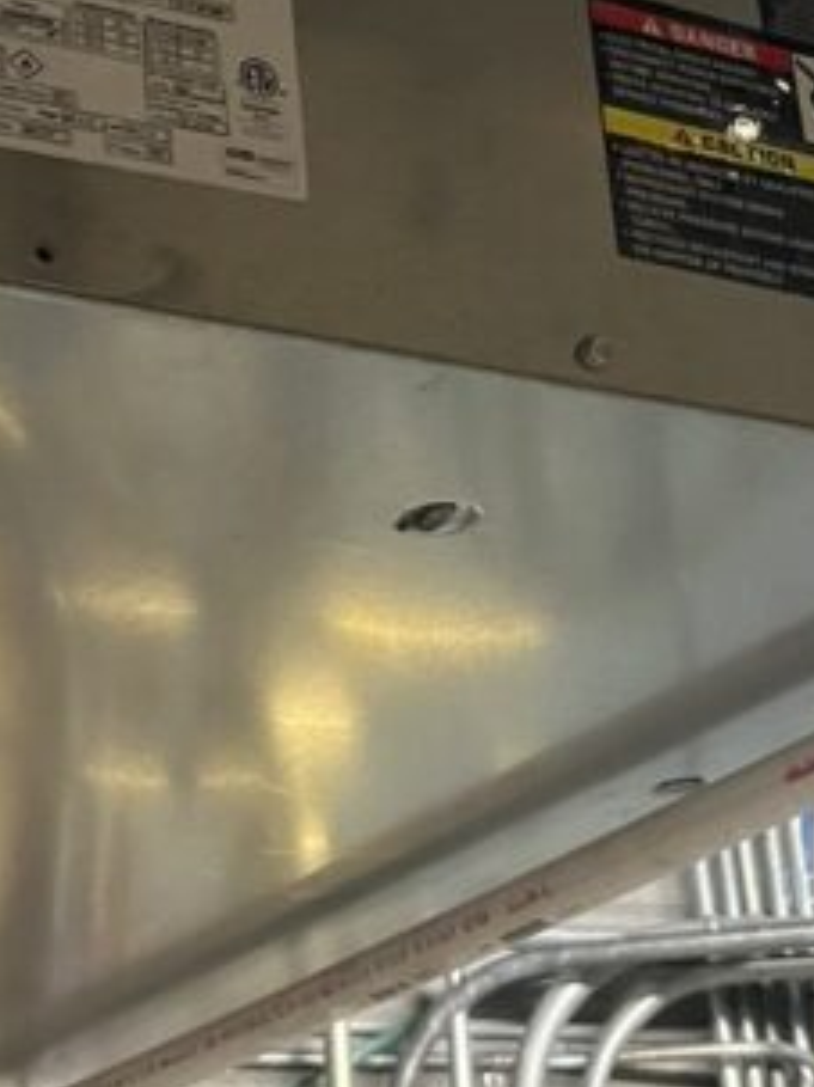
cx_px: 455
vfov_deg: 21.7
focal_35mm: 88
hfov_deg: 16.8
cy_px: 75
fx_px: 2761
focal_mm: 5.1
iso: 500
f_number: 1.6
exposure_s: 1/30
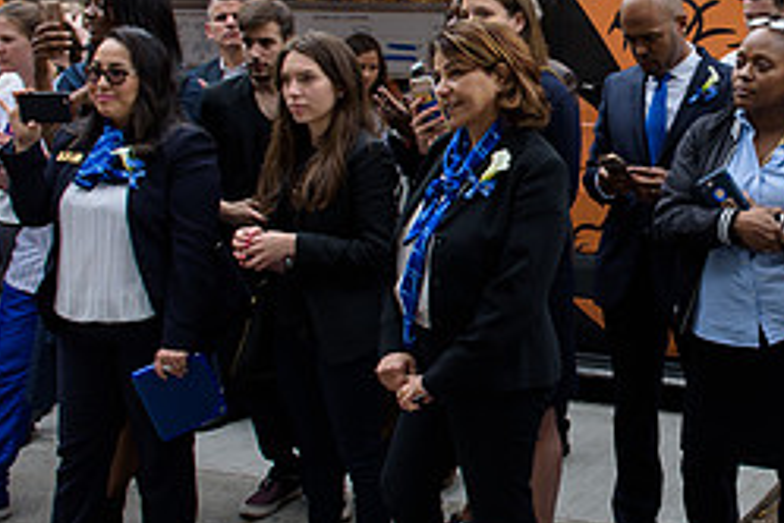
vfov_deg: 24.1
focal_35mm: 56
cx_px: 737
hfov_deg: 33.4
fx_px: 1219
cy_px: 169
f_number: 5
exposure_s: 1/250
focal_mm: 24
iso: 200
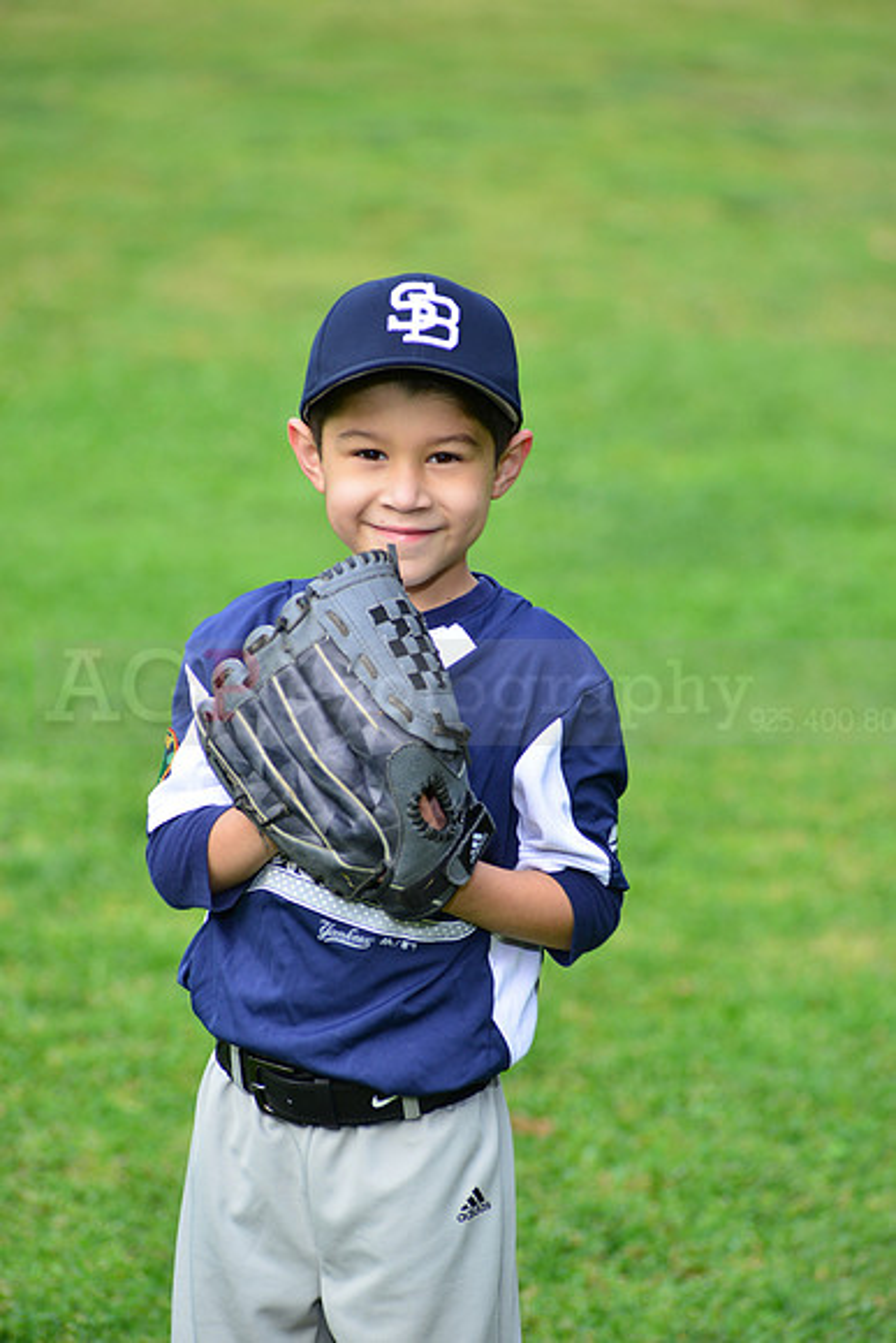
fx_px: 6342
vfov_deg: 12.1
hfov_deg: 8.1
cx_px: 448
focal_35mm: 170
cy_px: 672
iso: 320
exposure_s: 1/200
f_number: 5.6
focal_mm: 170
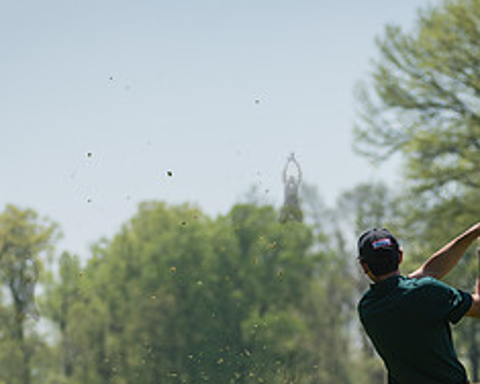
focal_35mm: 278
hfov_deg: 7.0
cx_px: 290
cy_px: 385
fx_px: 3949
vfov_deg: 5.6
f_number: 3.5
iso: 100
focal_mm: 120
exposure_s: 1/1250
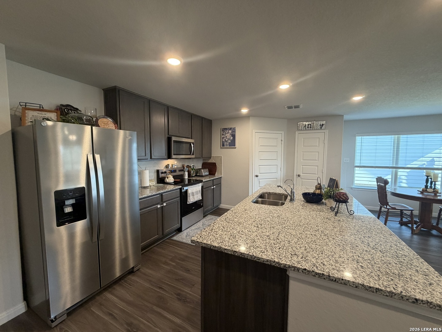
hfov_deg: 102.1
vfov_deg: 85.7
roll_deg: -0.1
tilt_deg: -4.4
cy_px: 166
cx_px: 221
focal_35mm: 14
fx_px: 179
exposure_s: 1/60
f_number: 2.2
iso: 160
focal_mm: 2.22
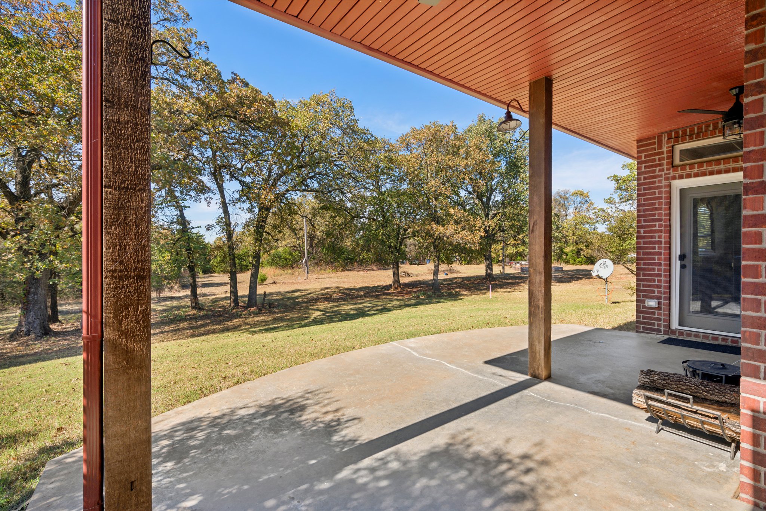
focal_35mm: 16
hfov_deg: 96.7
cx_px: 383
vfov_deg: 73.8
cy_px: 256
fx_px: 340
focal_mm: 16
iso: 200
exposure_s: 1/400
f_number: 7.1
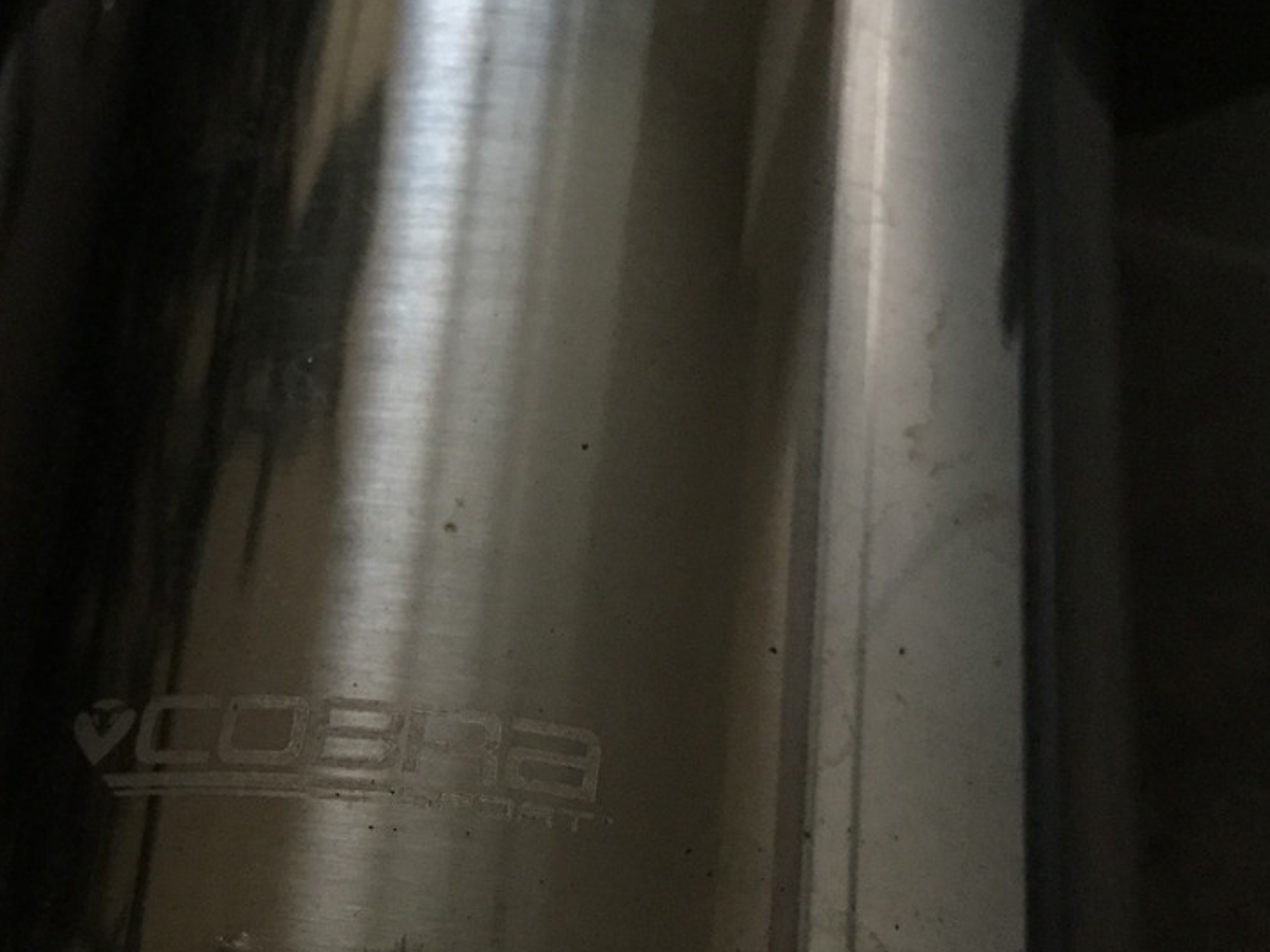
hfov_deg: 34.6
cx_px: 425
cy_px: 558
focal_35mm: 55
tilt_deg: -56.5
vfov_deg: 26.5
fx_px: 2018
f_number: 2.2
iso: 250
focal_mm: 4.15
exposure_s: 1/17
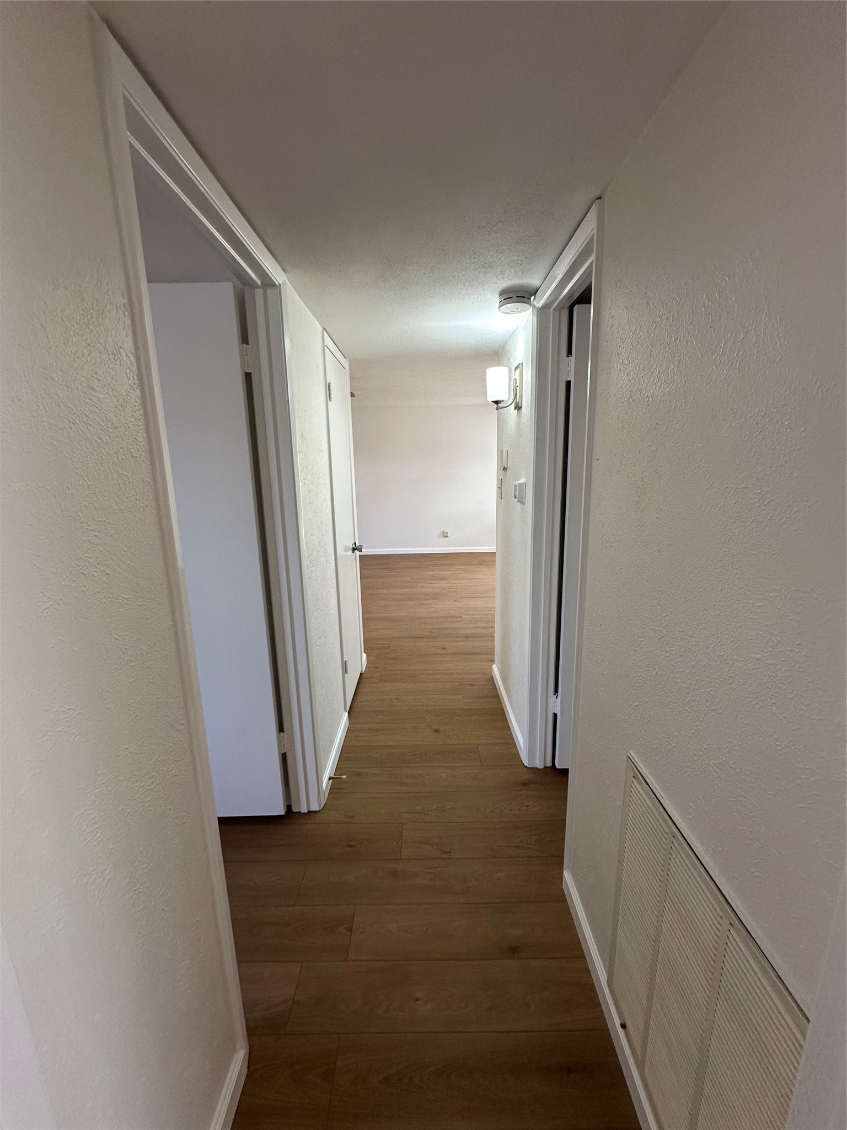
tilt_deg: -11.5
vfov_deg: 102.1
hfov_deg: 85.7
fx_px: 457
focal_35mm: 14
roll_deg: +1.2
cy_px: 565
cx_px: 424
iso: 200
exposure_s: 1/120
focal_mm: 2.22
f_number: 2.2
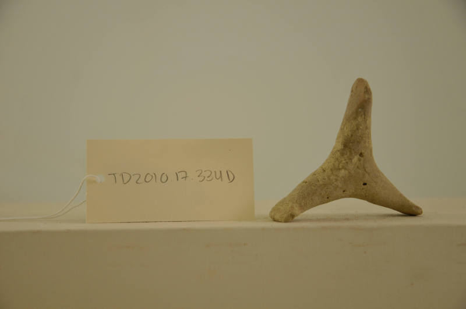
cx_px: 233
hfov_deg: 29.3
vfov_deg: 19.7
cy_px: 154
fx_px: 892
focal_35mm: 69
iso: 200
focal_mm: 46
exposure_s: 1/60
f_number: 5
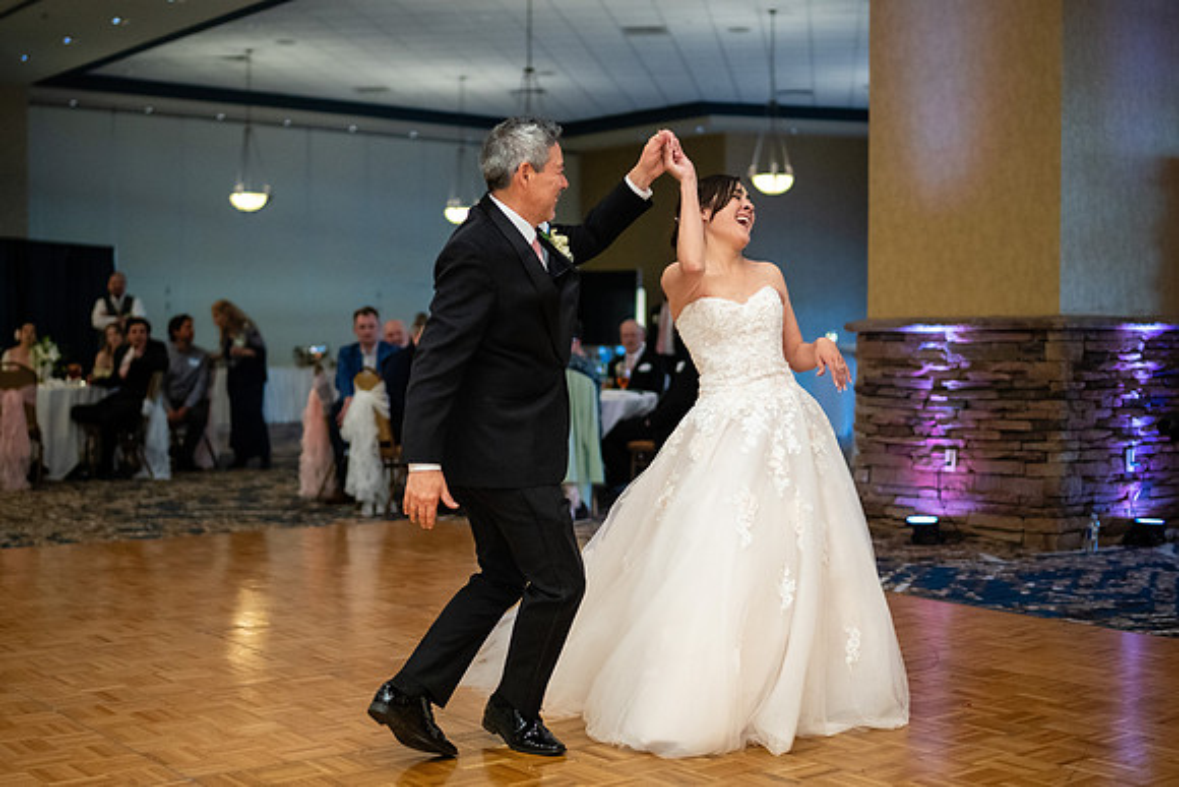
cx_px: 561
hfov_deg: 41.1
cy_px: 423
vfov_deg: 28.1
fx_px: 1572
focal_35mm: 48
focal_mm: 35
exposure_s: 1/320
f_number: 1.2
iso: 2000
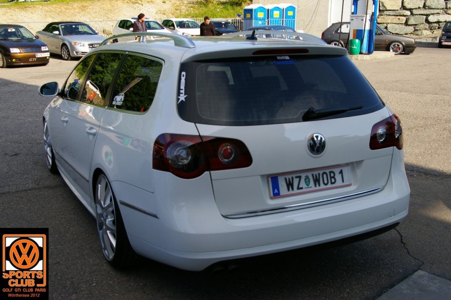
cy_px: 150
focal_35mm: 42
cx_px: 226
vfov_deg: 31.9
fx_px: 526
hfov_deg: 46.4
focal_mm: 28
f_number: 8
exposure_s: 1/180
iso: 200
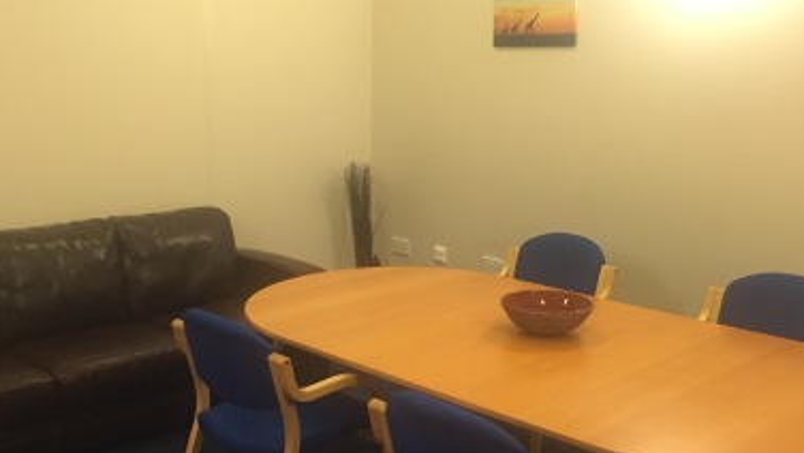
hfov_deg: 47.3
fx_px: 917
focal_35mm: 43
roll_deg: -1.0
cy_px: 269
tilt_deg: -13.5
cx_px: 374
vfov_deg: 27.7
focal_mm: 4.15
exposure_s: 1/20
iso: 250
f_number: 2.2
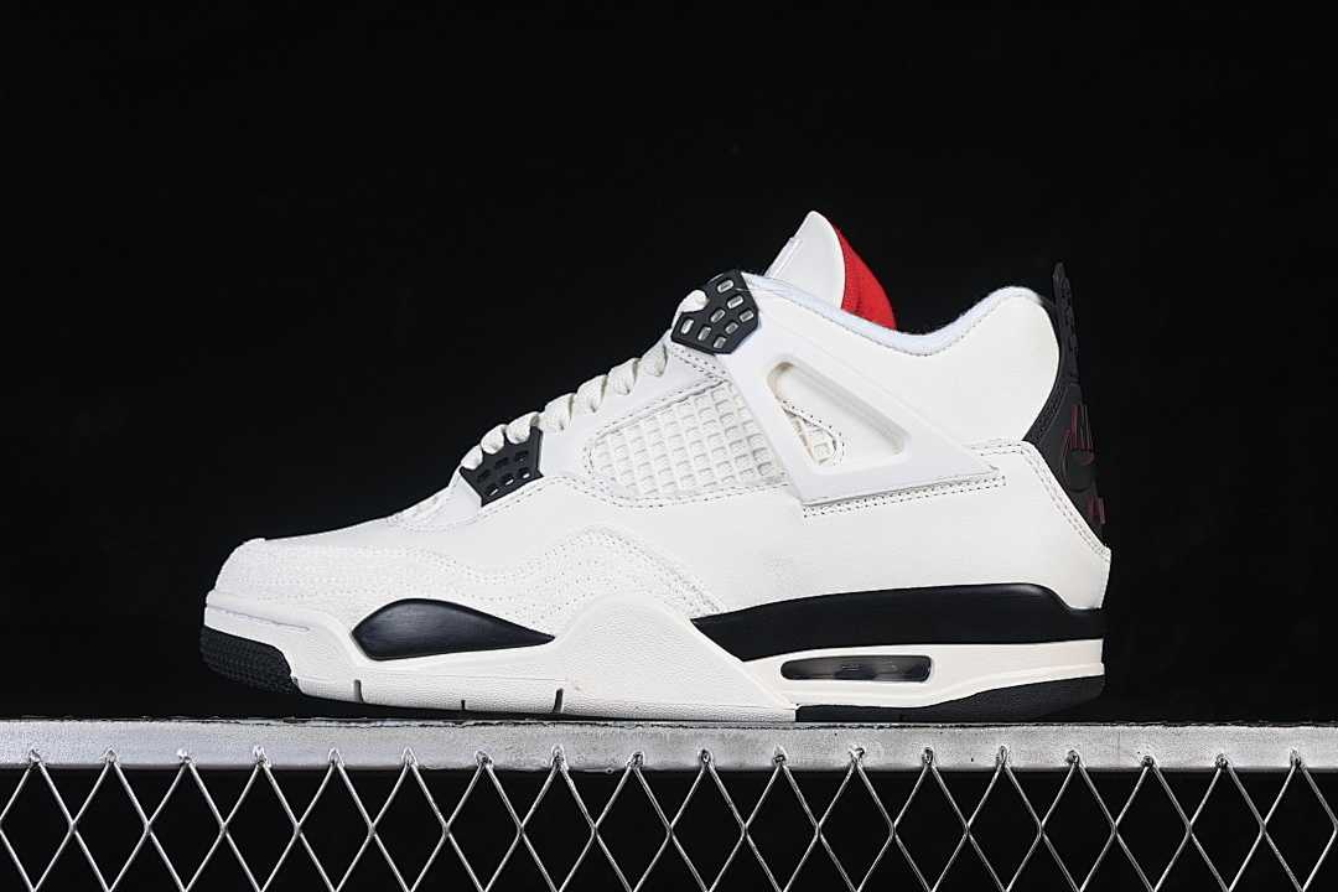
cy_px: 446
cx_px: 669
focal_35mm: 75
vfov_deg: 18.2
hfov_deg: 27.0
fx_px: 2787
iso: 160
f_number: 8
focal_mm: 50
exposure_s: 1/80
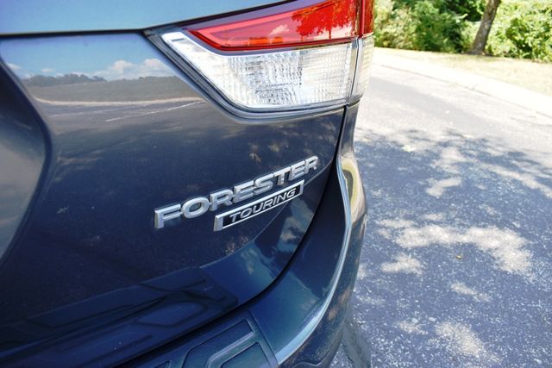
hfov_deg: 67.4
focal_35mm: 27
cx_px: 276
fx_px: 414
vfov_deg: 48.0
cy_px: 184
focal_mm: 18
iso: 250
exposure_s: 1/250
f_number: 5.6
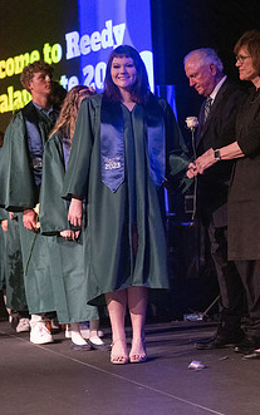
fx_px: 1099
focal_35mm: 97
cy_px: 155
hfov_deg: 13.5
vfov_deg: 21.4
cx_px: 124
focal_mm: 70
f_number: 2.8
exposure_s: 1/1000
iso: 16000
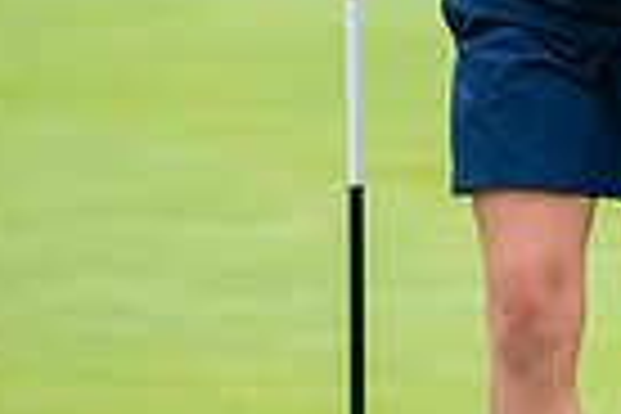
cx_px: 1460
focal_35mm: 1439
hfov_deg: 1.4
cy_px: 50
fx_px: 24821
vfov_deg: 1.0
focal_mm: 300
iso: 400
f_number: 4.5
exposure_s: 1/2000
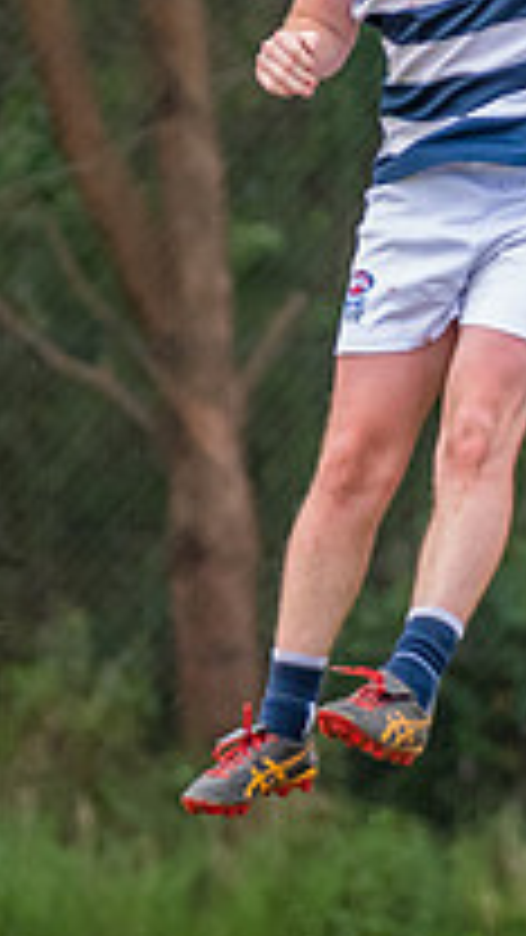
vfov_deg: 1.5
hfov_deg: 0.8
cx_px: 575
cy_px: -227
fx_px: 35557
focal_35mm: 1434
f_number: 4
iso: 900
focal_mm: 270
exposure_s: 1/2000
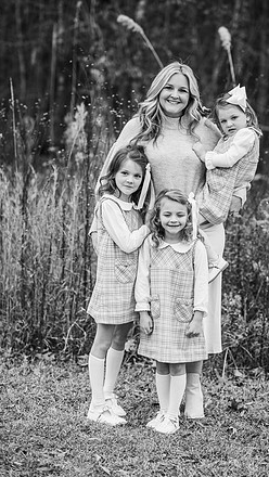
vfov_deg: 23.4
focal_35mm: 91
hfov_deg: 13.3
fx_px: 1152
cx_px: 157
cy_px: 243
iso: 125
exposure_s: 1/400
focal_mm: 85
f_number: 2.5
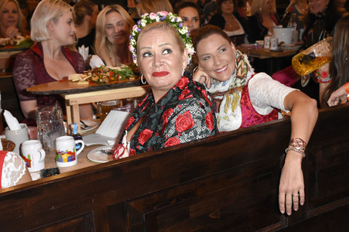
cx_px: 174
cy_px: 116
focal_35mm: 52
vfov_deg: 25.7
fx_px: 509
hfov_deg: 37.9
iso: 3200
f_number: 6.3
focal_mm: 35
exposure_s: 1/60
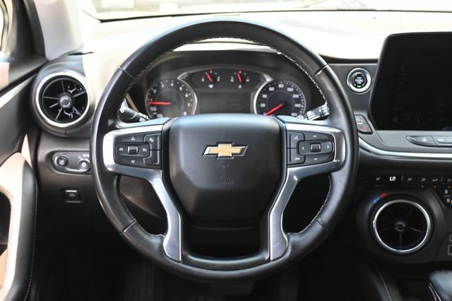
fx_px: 527
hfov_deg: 46.4
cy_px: 150
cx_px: 226
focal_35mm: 42
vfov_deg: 31.9
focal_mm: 28
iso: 1250
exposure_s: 1/125
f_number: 4.5
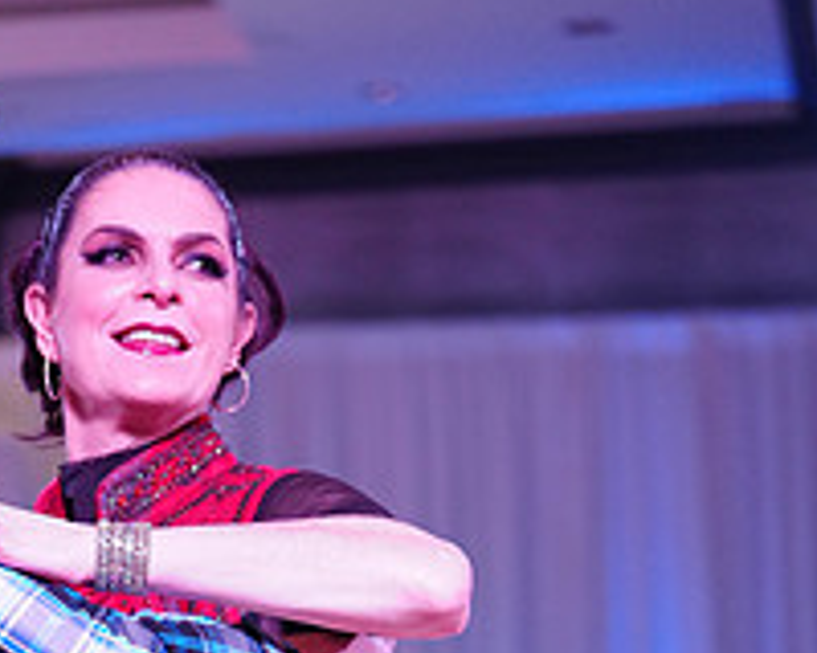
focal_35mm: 191
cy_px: 1163
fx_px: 4618
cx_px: 141
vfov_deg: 7.8
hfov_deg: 10.1
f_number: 2.8
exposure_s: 1/500
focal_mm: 70
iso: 2500
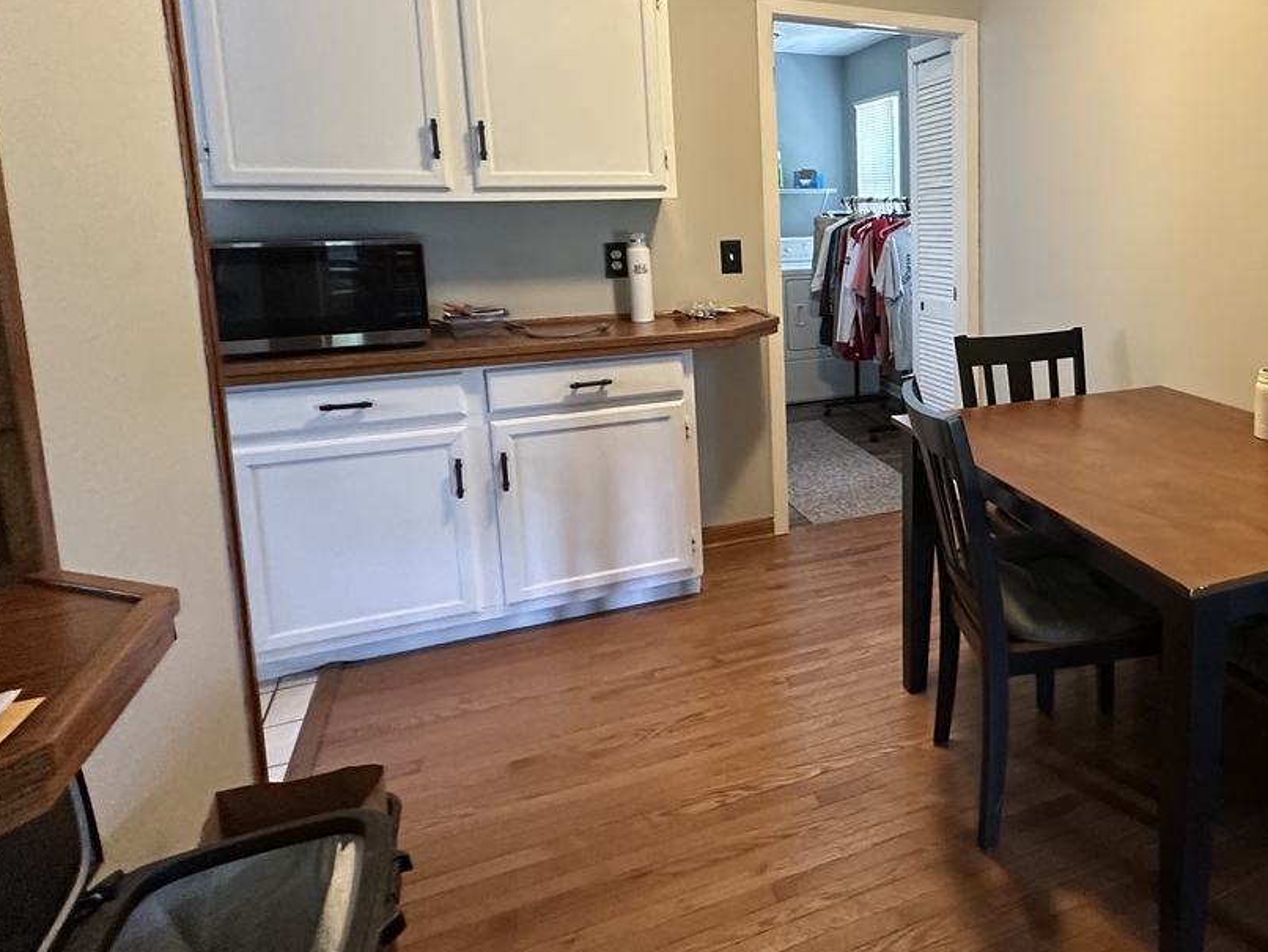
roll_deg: +0.1
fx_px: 916
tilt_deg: -7.8
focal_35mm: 25
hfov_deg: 63.5
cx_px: 1010
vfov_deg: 53.8
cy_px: 315
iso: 500
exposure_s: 1/60
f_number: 2.2
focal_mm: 2.22
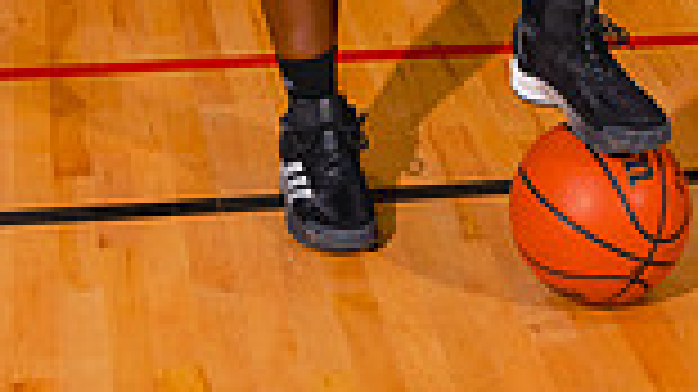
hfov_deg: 17.6
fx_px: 2257
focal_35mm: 122
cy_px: -527
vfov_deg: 9.0
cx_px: 423
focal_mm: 40
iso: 800
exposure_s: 1/250
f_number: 8
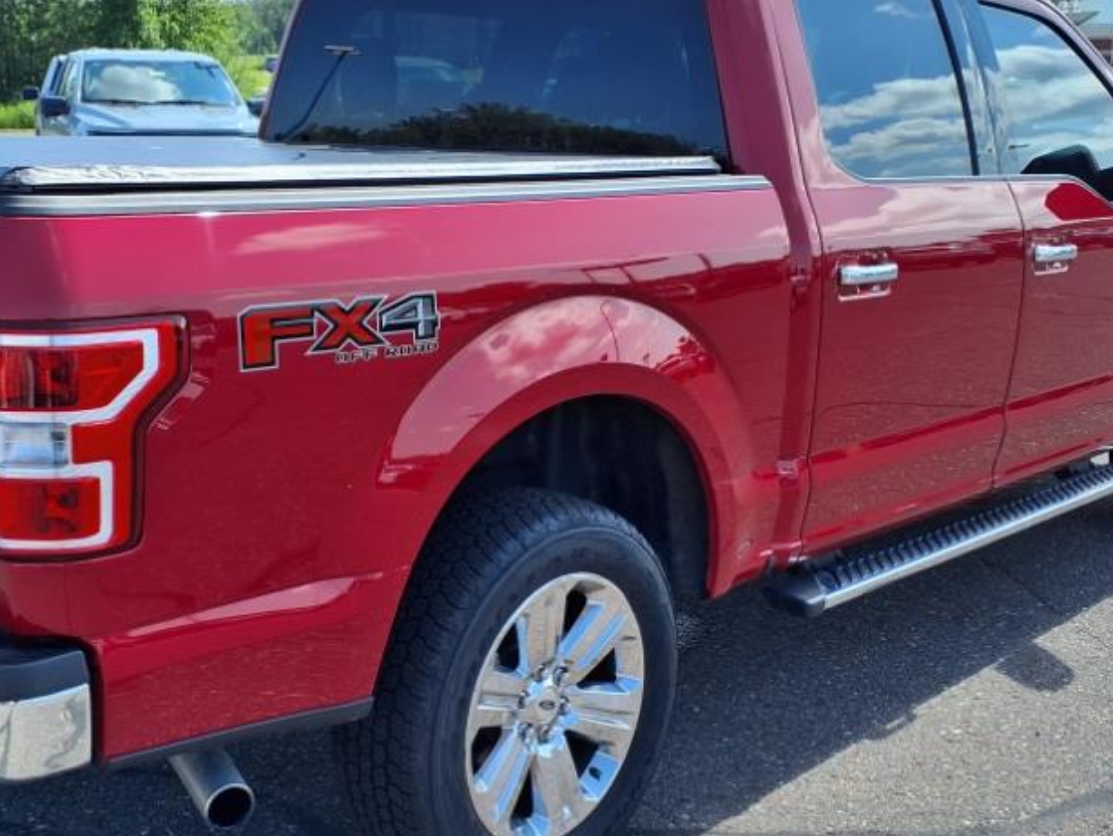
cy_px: 404
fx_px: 1447
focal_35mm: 45
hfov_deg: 41.7
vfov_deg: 32.2
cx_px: 397
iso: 40
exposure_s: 1/1250
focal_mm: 3.58
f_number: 1.9
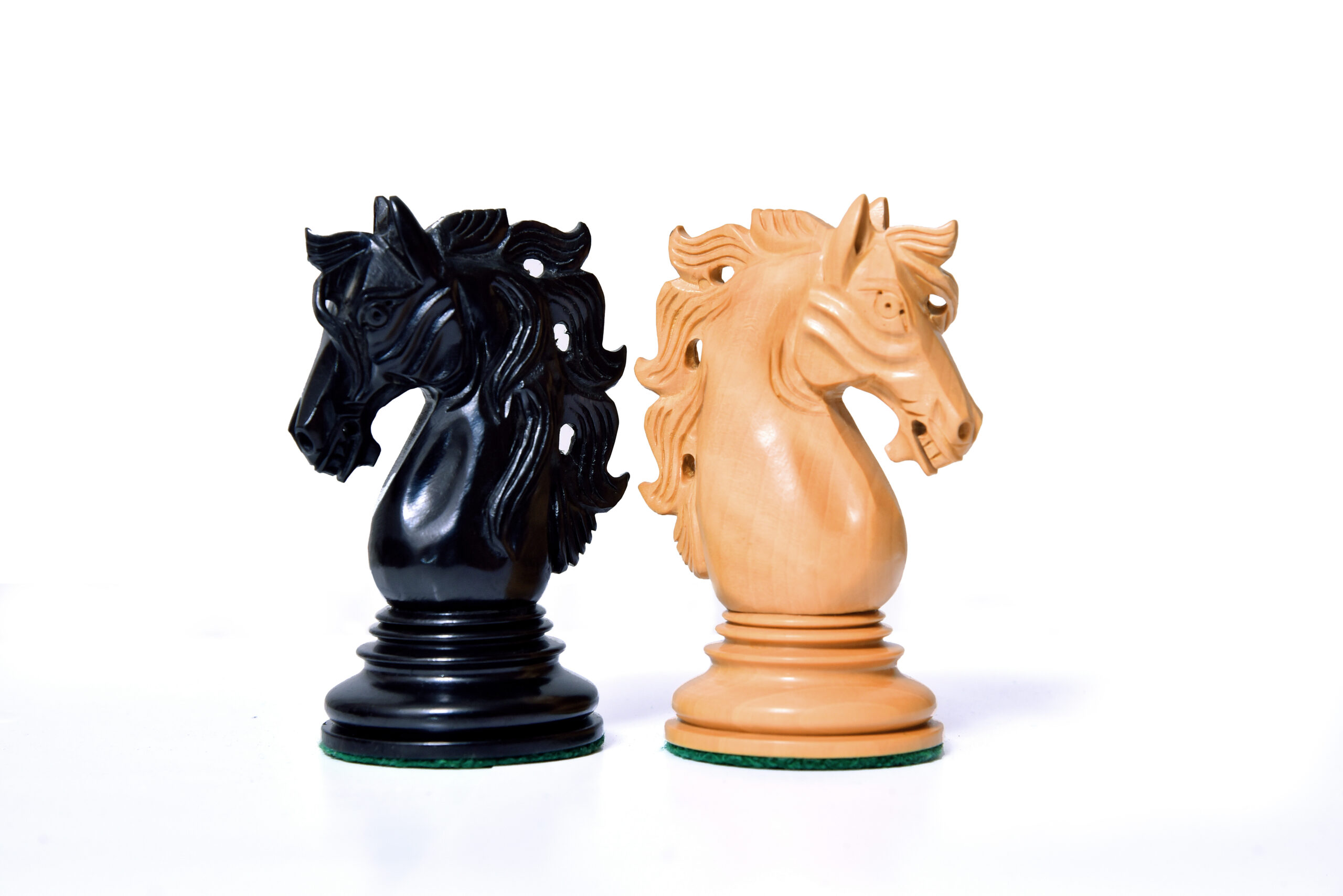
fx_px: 4105
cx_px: 672
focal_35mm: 110
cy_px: 448
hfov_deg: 18.6
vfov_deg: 12.5
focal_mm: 110
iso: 500
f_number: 11
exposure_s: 1/125
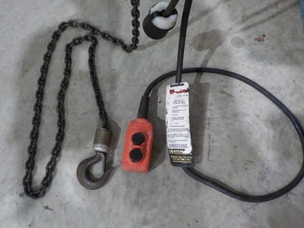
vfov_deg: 46.8
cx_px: 152
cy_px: 114
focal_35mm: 30
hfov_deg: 60.0
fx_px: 263
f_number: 3.3
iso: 400
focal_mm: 4.1
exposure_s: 1/25
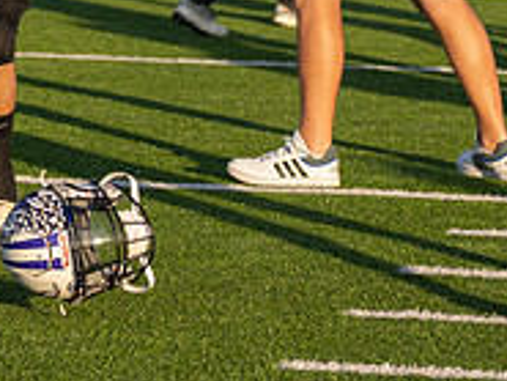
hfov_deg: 5.6
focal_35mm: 352
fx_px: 5159
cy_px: -219
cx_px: -122
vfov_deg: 4.2
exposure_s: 1/640
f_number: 2.8
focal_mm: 70
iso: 100
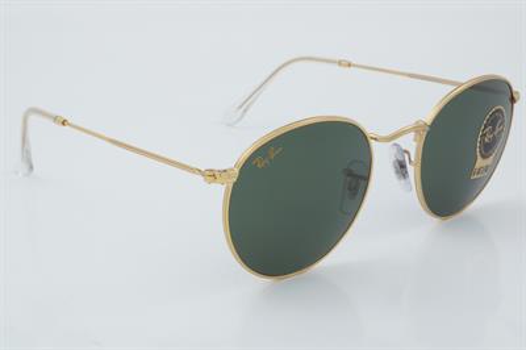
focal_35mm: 75
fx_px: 1095
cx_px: 263
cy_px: 175
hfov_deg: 27.0
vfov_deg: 18.2
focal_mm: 50
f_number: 32
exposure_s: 1/4
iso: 100
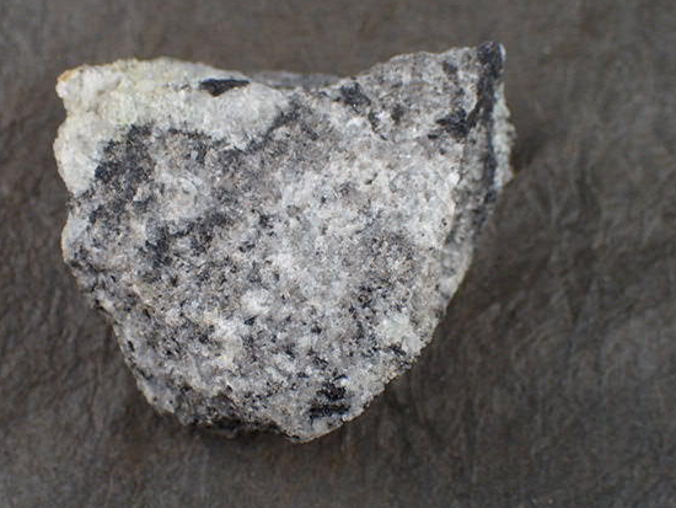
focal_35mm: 57
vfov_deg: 25.7
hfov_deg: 33.7
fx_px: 1114
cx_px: 291
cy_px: 239
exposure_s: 1/200
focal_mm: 8.99
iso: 200
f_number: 3.2
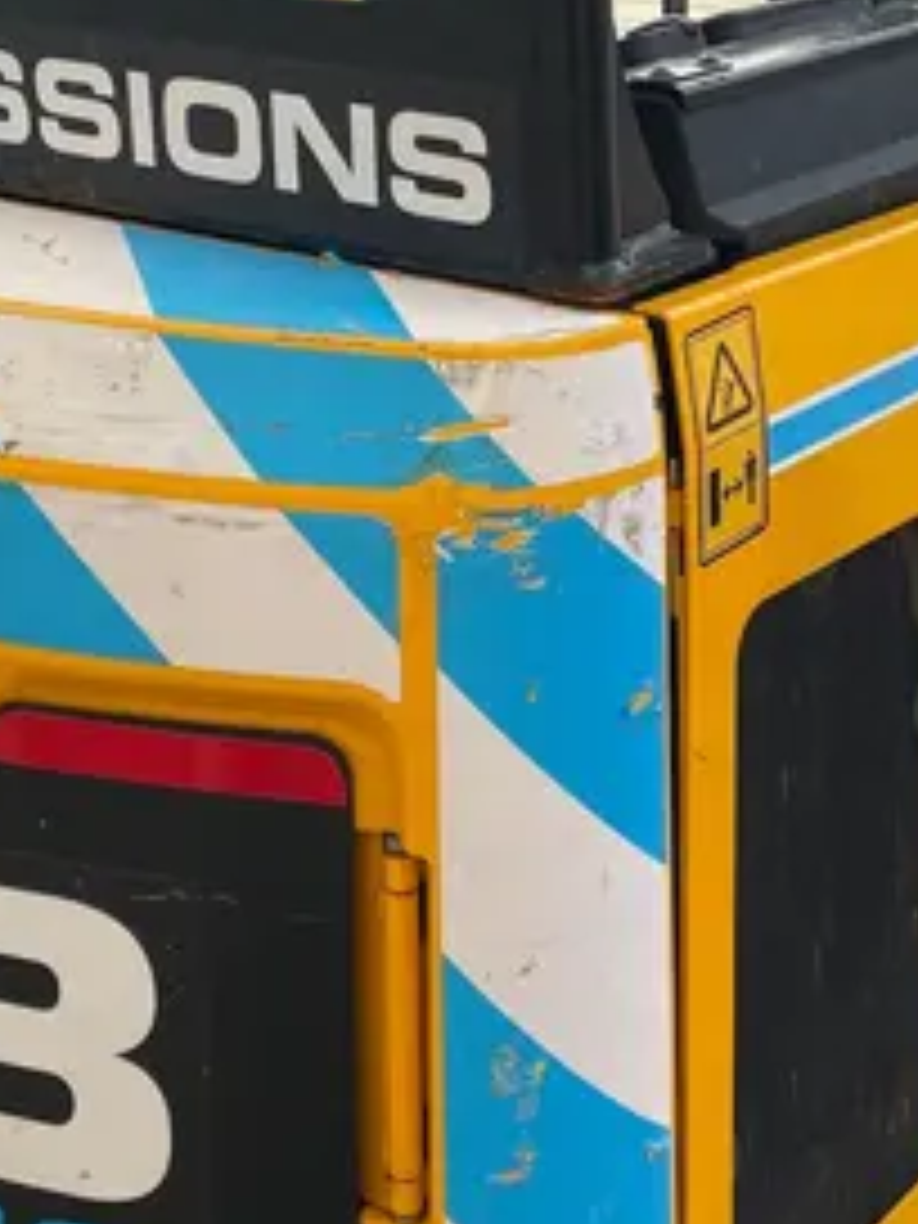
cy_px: 371
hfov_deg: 21.0
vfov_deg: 27.5
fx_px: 2475
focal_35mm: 70
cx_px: 486
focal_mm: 4.2
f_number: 1.6
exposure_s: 1/332
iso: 32
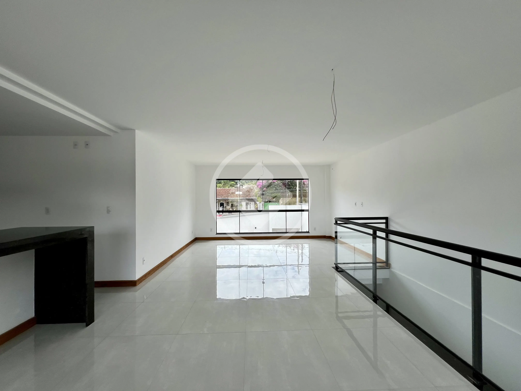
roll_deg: +0.8
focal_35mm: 13
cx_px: 260
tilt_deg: +1.6
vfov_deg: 89.9
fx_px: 196
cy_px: 196
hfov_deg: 106.2
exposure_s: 1/641
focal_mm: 1.57
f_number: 1.8
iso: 32
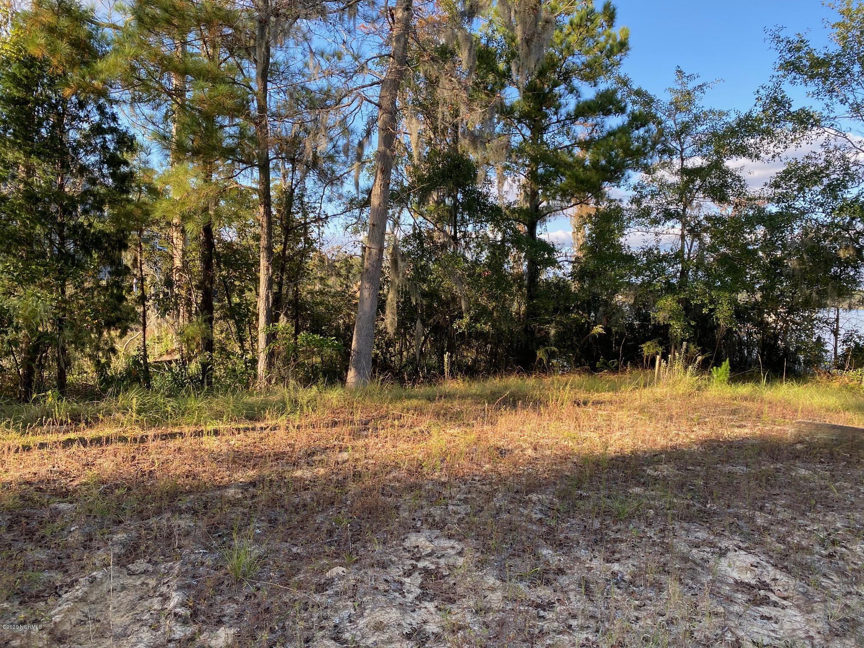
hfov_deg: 67.3
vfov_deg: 53.1
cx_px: 432
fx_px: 649
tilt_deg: -1.3
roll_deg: -1.4
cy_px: 324
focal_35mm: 26
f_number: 1.8
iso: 32
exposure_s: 1/389
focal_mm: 4.25
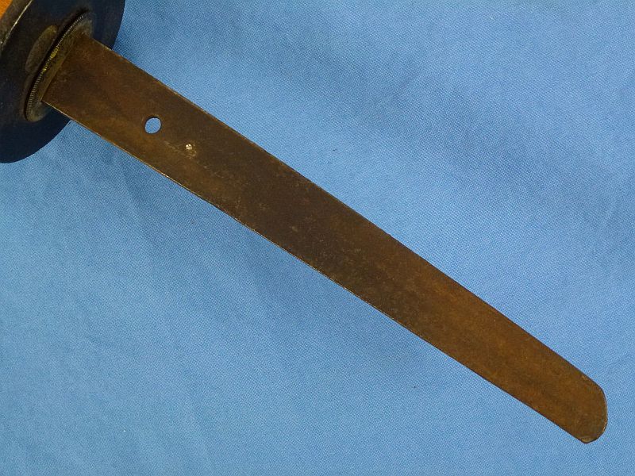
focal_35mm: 52
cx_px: 318
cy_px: 238
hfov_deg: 36.8
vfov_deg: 28.0
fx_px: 954
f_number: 4.3
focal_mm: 9.4
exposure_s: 1/80
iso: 400
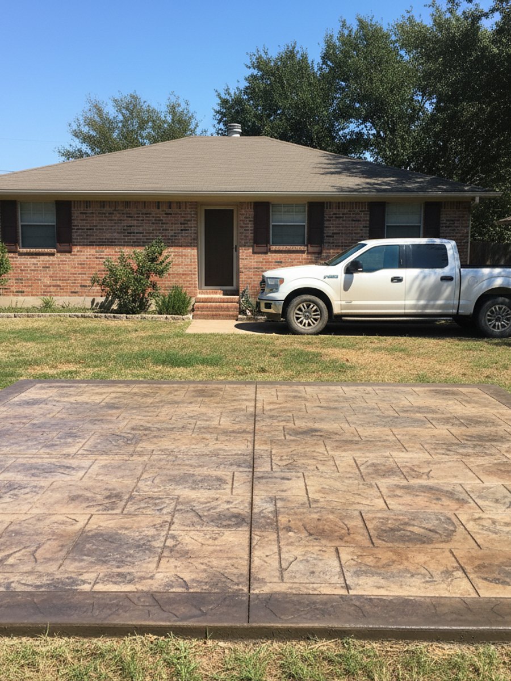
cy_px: 340
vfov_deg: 73.9
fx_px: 453
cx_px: 256
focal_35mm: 23
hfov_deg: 58.9
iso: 503
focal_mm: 6.4
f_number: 1.8
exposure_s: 1/60
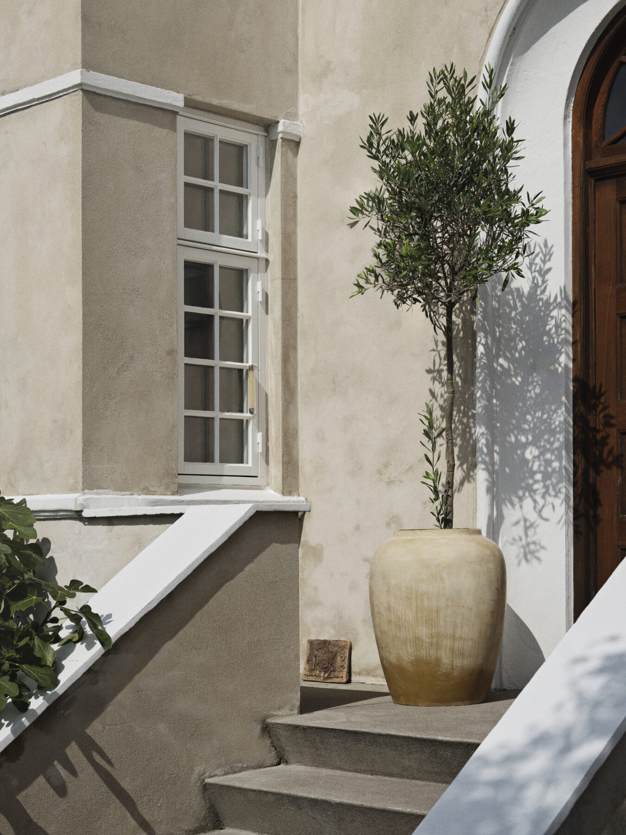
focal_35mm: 64
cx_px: 313
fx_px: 1543
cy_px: 418
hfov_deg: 22.9
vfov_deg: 30.3
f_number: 11
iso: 100
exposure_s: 1/250
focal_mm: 81.2
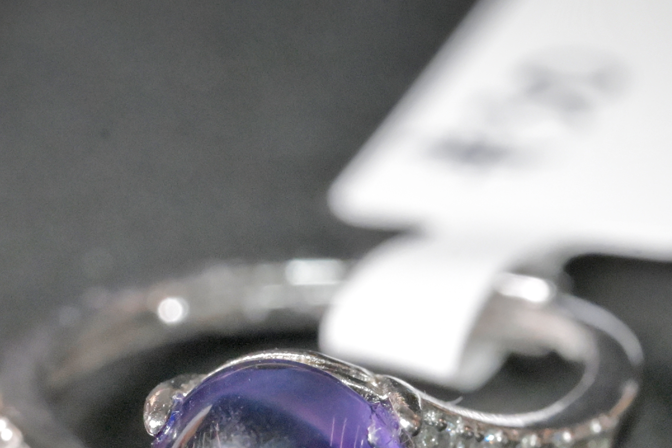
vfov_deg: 5.7
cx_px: 243
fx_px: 4480
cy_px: 496
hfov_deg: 8.6
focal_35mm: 240
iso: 16000
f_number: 16
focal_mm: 105
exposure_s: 1/125
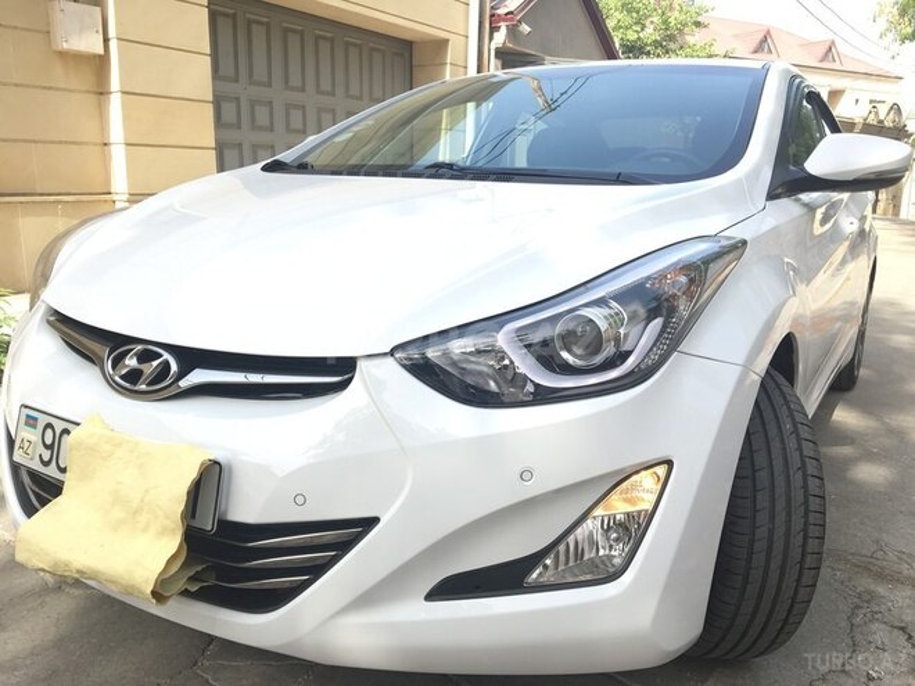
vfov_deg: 48.2
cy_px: 343
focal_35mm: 29
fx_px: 767
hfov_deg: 61.7
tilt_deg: -13.4
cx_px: 458
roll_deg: -1.4
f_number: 2.2
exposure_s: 1/343
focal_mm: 4.15
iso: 25
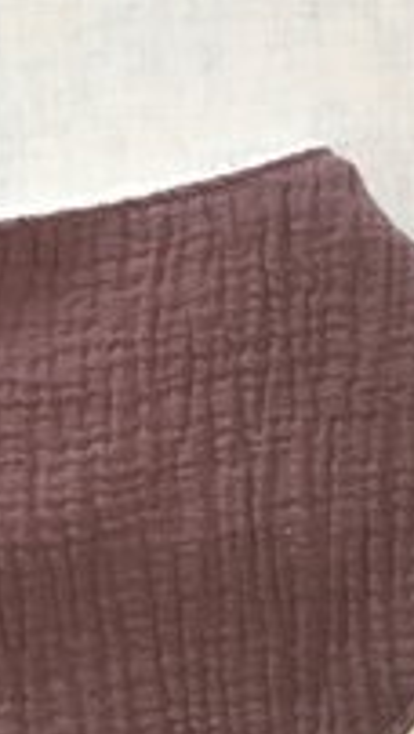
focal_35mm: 75
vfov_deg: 28.2
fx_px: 1460
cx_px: 73
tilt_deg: -83.7
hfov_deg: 16.0
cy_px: 367
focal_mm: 4.15
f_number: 2.2
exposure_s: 1/33
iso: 32
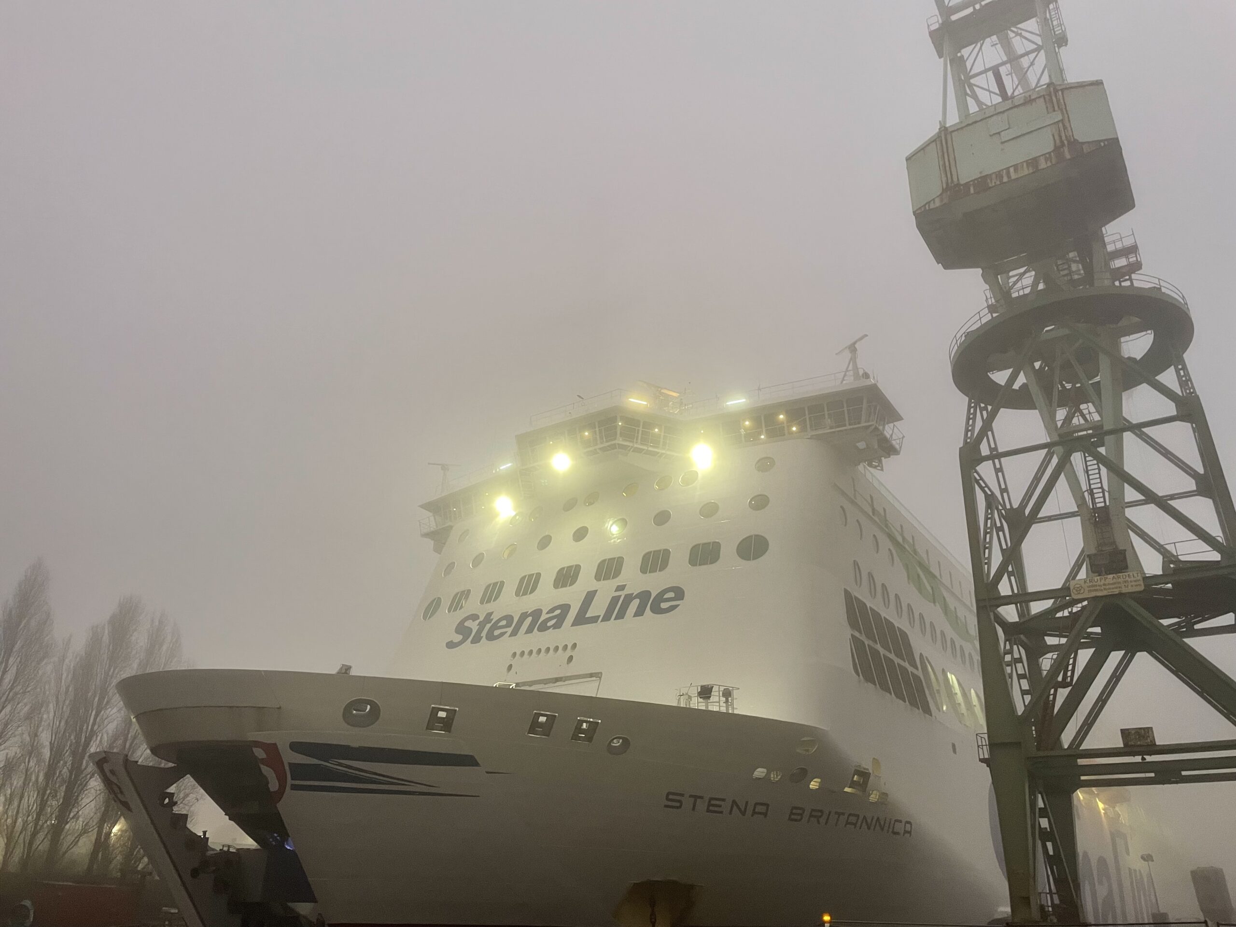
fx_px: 928
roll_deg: -1.0
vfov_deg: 53.1
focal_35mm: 26
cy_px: 464
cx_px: 618
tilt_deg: +24.9
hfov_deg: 67.3
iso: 250
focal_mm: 4.2
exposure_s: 1/60
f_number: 1.6
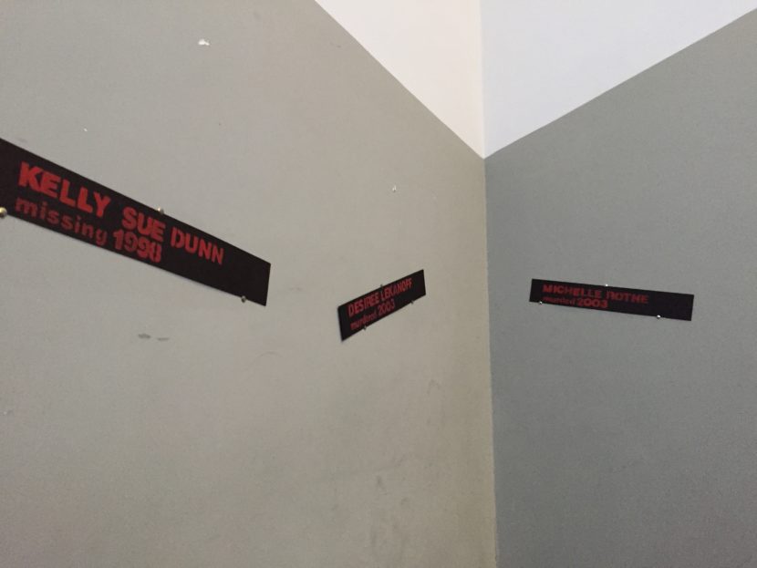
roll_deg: +1.3
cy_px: 284
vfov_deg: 48.3
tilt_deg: +5.7
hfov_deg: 61.6
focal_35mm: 29
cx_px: 378
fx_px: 634
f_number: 2.2
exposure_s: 1/15
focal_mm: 4.15
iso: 250
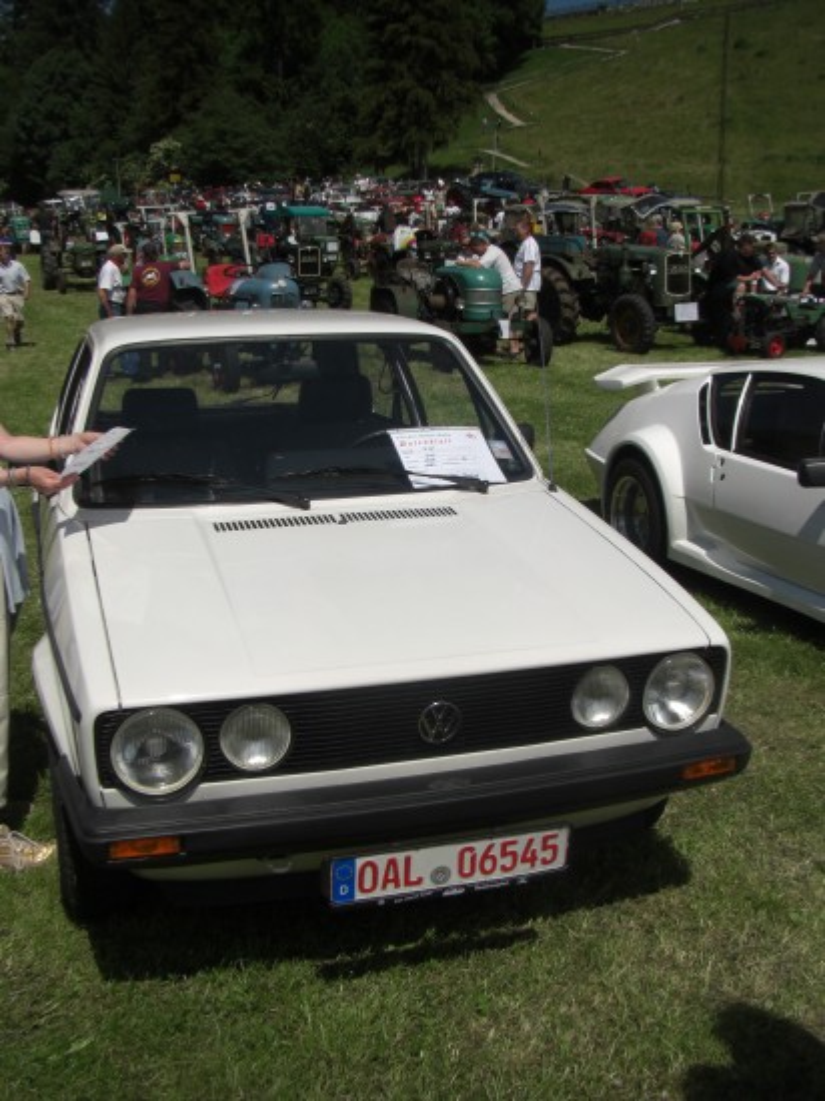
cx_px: 412
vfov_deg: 49.0
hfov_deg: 37.7
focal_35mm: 38
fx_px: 1208
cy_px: 550
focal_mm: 6.3
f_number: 9.2
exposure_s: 1/250
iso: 64
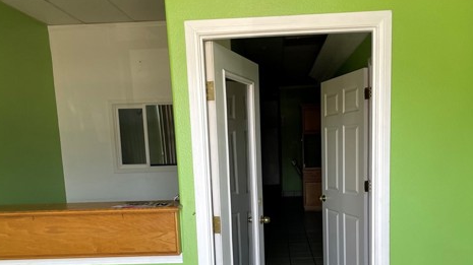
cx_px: 248
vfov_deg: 29.5
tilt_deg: -9.5
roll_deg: +2.8
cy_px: 222
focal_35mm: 39
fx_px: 489
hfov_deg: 51.6
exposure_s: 1/121
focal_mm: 4.2
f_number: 1.6
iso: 80
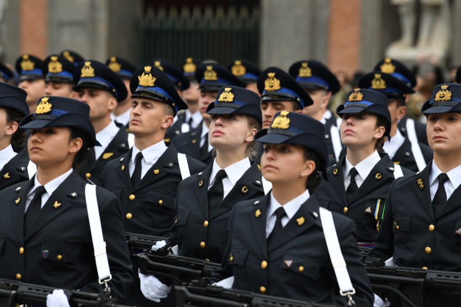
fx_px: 2561
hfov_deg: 10.3
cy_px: 154
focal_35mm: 200
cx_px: 230
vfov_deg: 6.9
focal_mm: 200
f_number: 5.6
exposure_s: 1/125
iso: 100
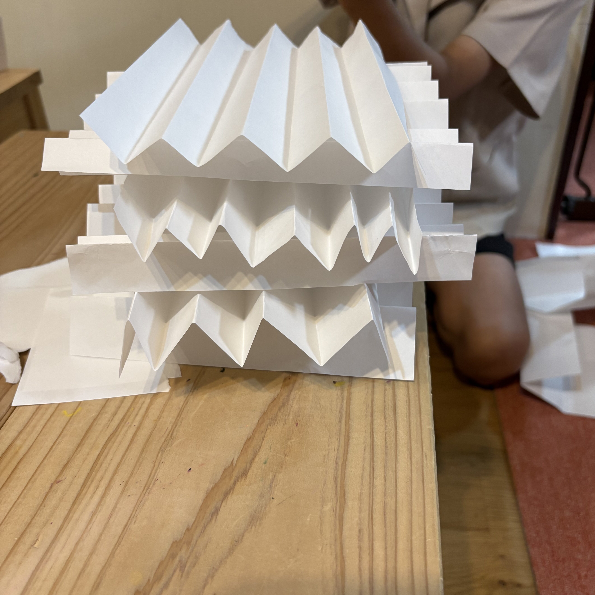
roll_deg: +2.7
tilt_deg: -33.4
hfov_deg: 52.5
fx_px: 603
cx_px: 300
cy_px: 297
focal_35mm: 31
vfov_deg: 52.5
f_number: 1.6
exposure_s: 1/60
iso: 125
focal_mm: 5.96
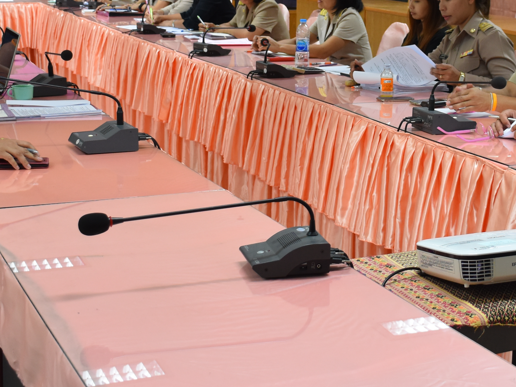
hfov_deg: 24.9
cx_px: 344
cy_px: 31
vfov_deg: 18.6
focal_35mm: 78
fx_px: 1163
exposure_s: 1/60
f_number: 4
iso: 560
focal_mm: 22
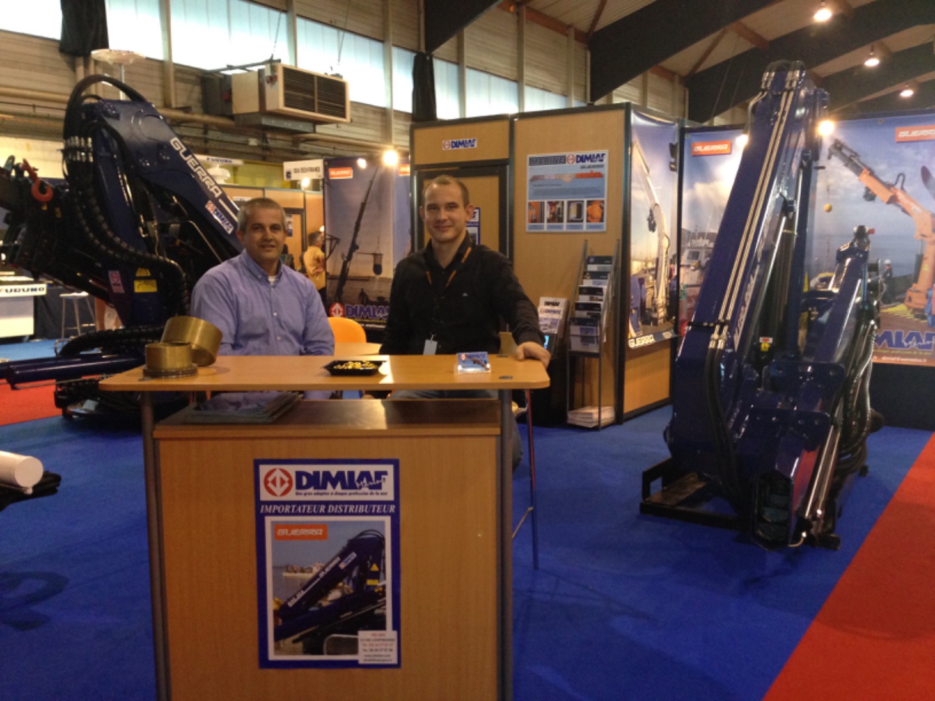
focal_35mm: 33
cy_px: 350
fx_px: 891
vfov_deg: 42.9
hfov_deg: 55.4
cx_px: 468
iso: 250
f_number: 2.4
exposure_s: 1/20
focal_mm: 4.12
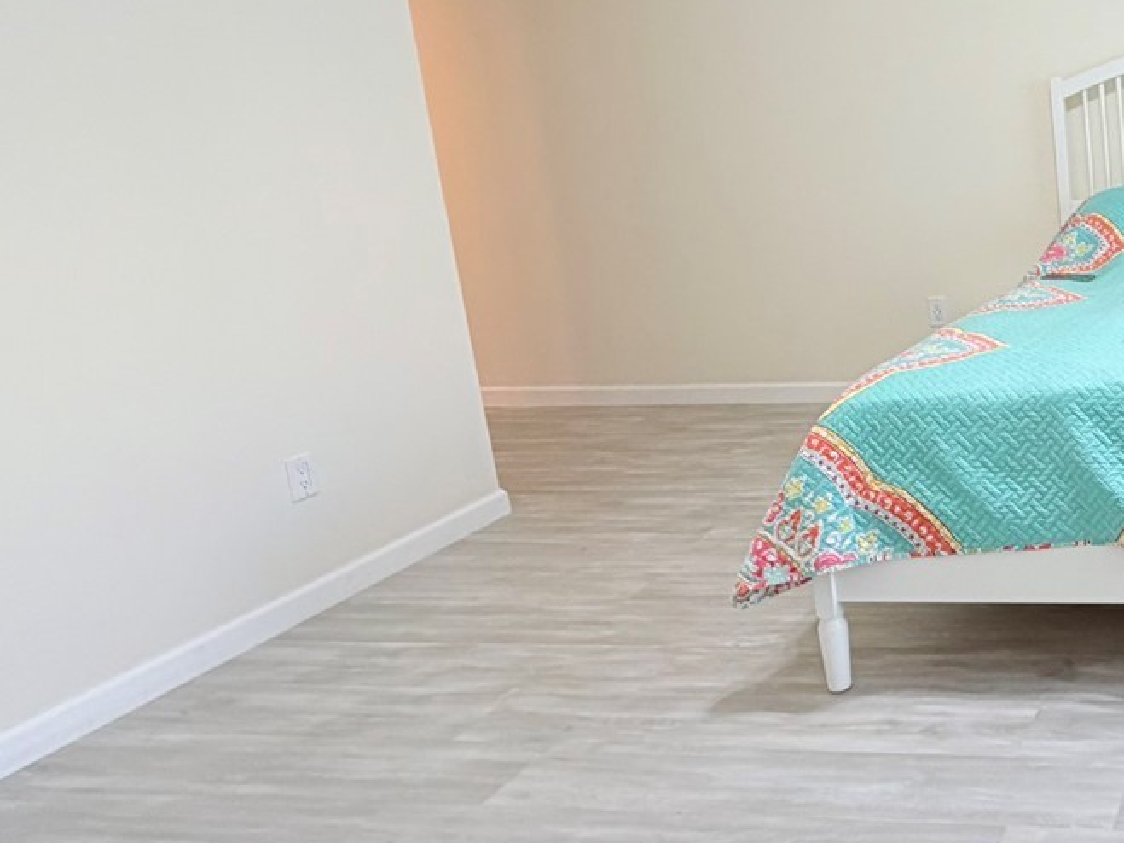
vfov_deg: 41.1
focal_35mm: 34
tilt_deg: -10.7
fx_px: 1104
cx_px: 1228
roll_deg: +3.3
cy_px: 268
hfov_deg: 42.7
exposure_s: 1/120
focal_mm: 2.22
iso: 200
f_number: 2.2
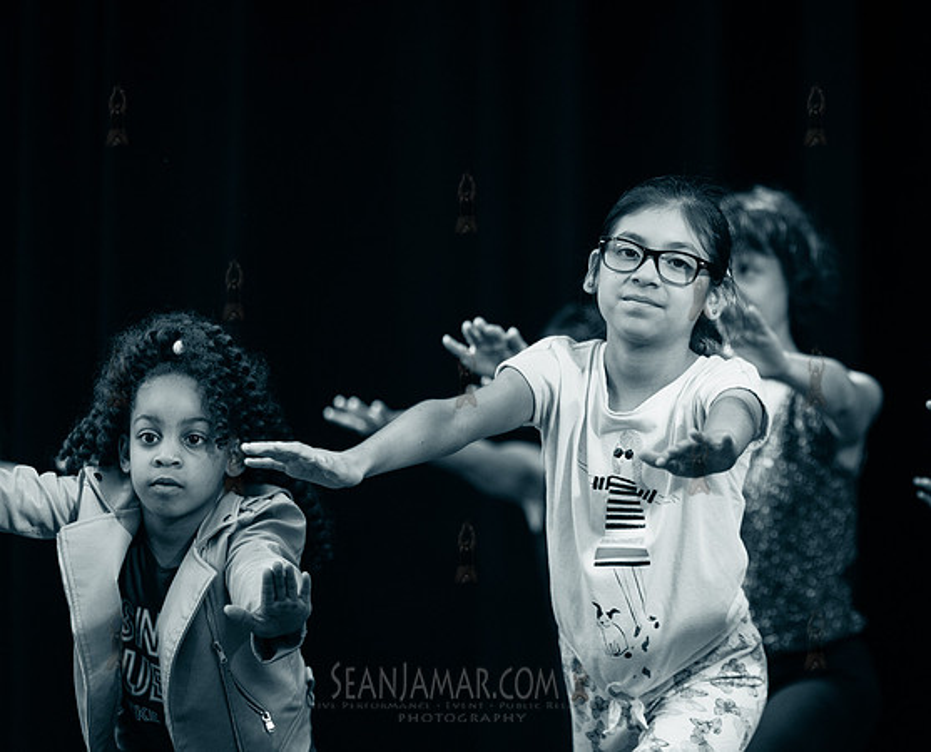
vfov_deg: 10.6
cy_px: 318
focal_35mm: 146
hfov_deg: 13.1
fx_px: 4051
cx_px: 651
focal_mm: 112
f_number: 2.8
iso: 1600
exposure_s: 1/1000
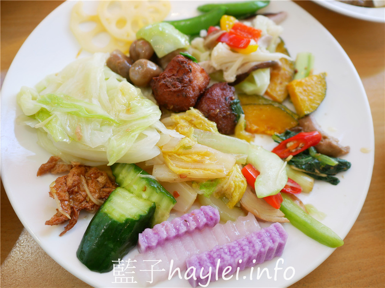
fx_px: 334
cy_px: 144
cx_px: 192
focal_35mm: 30
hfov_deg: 60.0
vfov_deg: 46.8
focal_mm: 15
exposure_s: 1/100
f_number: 1.7
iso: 200
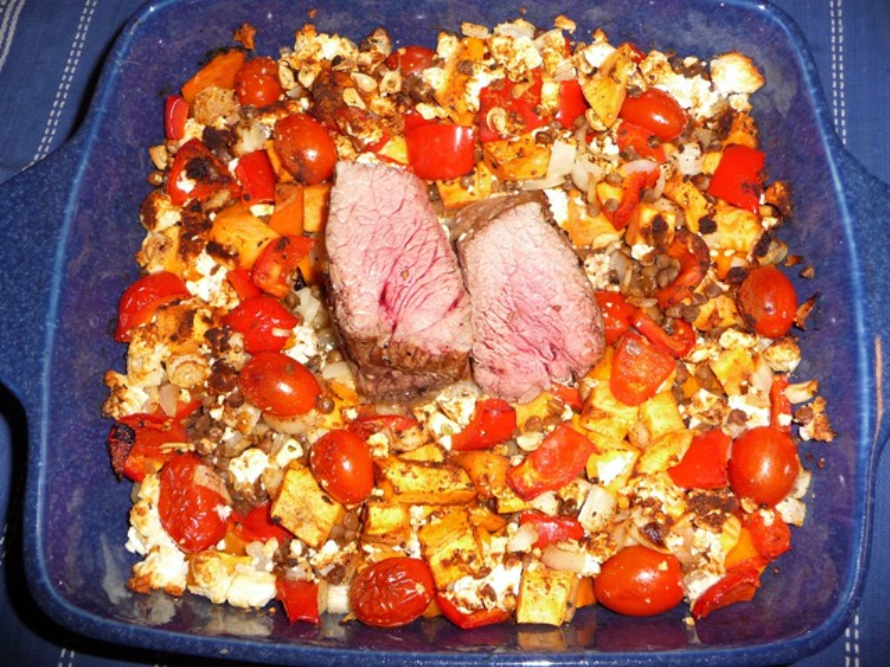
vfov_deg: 49.7
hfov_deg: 63.4
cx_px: 445
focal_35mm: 28
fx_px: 720
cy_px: 334
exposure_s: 1/30
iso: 100
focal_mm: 4.7
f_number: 3.3
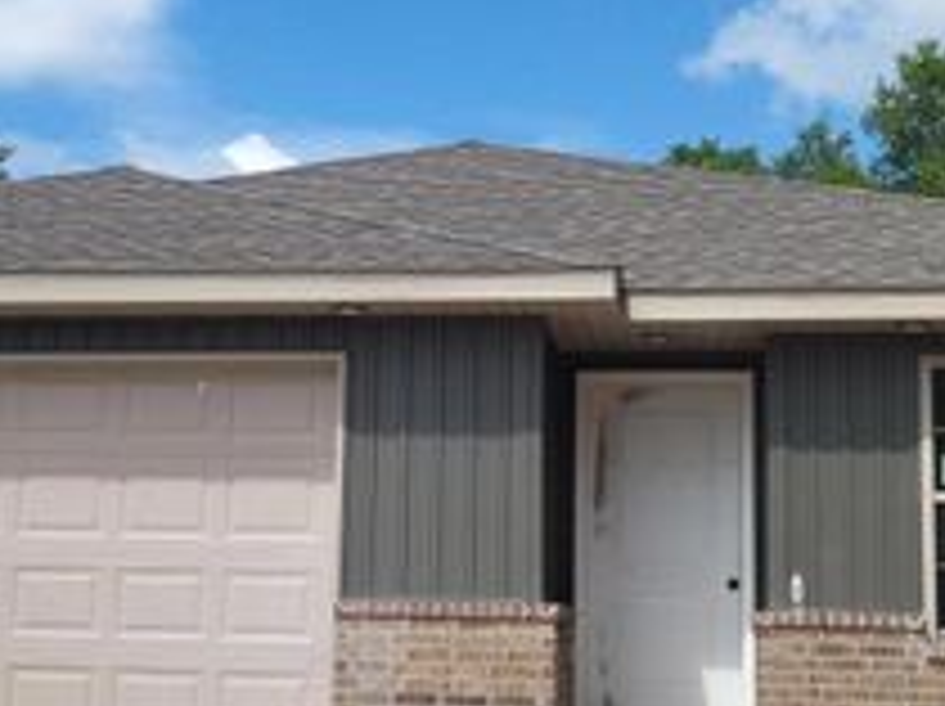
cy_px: 402
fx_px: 1691
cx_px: 387
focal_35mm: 62
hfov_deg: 31.2
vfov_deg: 23.6
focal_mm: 4.25
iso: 50
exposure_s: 1/3829
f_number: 1.8
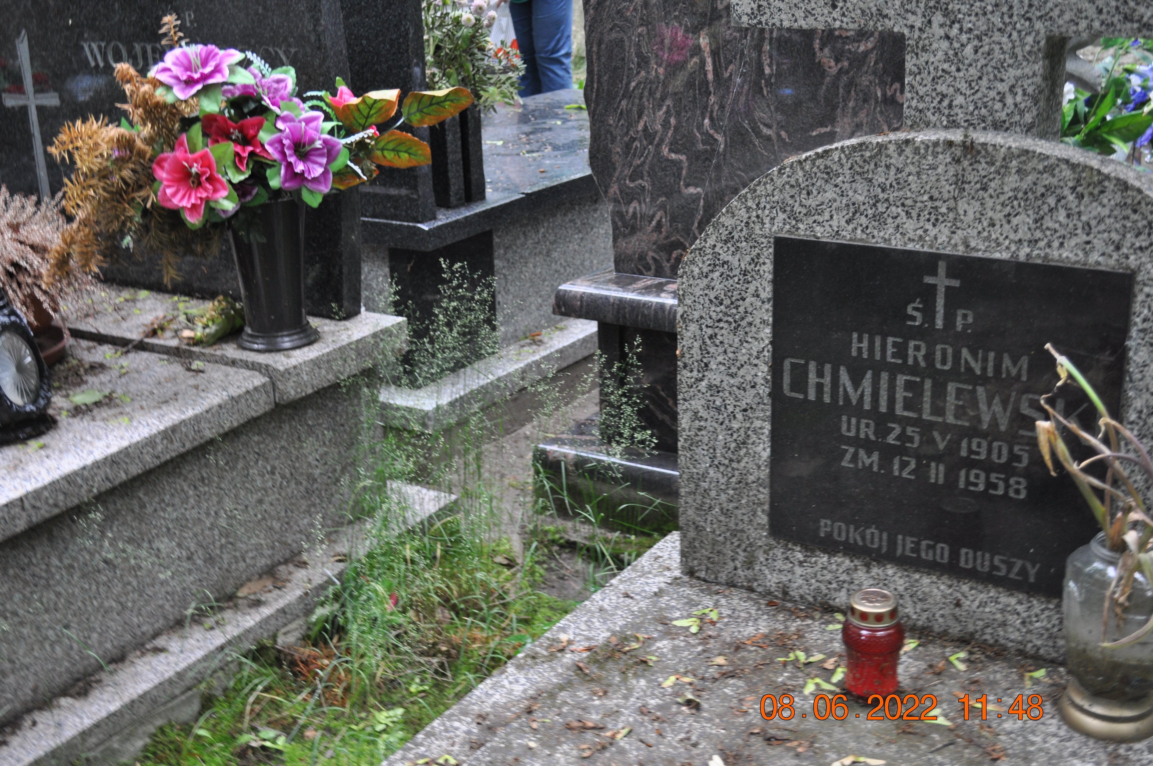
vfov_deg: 29.8
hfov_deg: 43.7
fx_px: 1439
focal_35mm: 45
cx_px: 576
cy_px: 383
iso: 400
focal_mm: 30
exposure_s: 1/80
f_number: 4.5
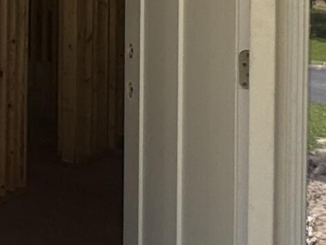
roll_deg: -0.4
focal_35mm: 89
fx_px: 838
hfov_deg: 14.9
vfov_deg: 16.1
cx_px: -428
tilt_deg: -0.4
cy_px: -21
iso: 40
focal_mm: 2.22
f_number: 2.2
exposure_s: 1/425
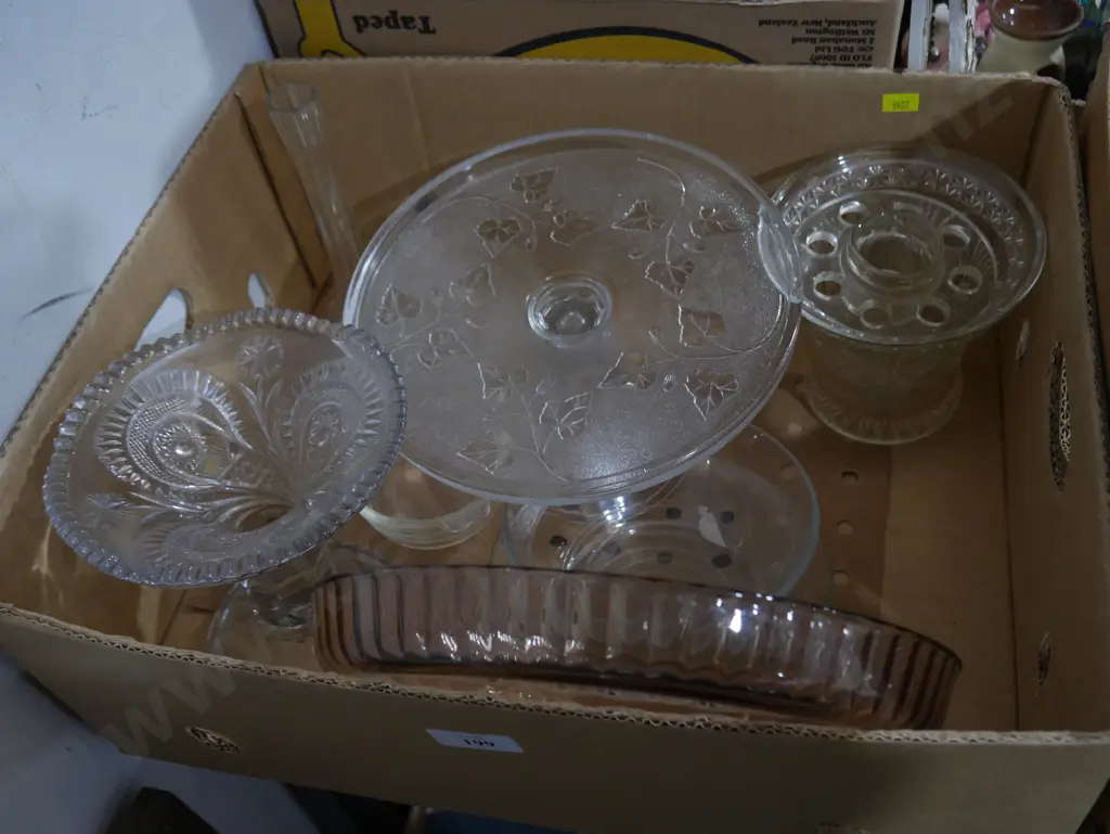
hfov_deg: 53.9
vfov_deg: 41.8
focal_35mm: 34
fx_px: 1091
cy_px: 417
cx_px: 555
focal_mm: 17
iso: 800
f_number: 4
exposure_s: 1/60
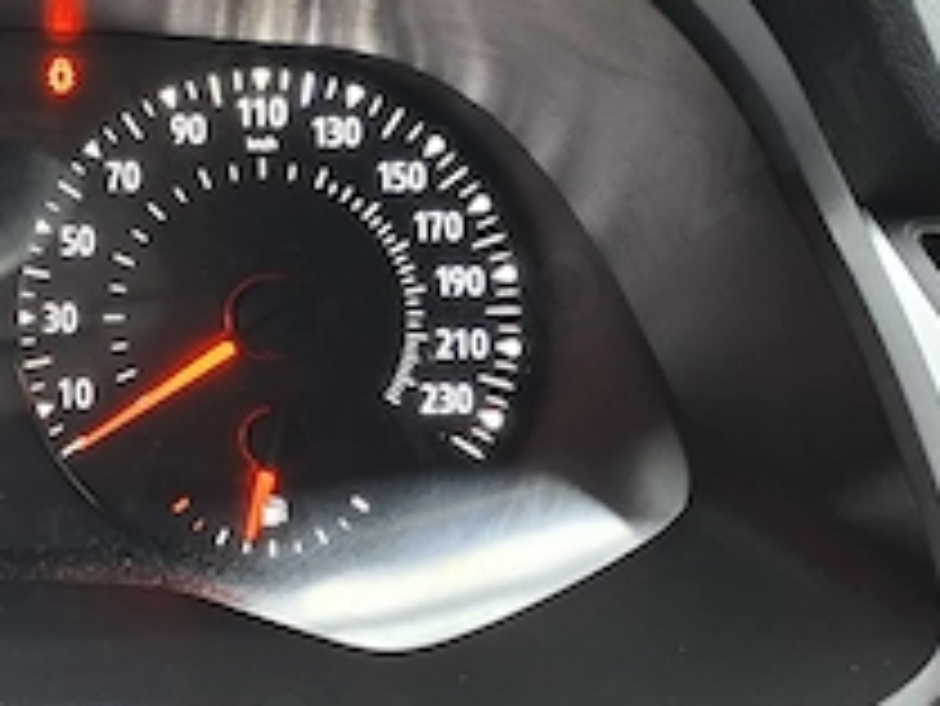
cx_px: -288
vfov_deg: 22.2
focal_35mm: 66
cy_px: 265
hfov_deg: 25.3
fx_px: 1793
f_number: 1.8
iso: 320
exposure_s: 1/33
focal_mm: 5.54
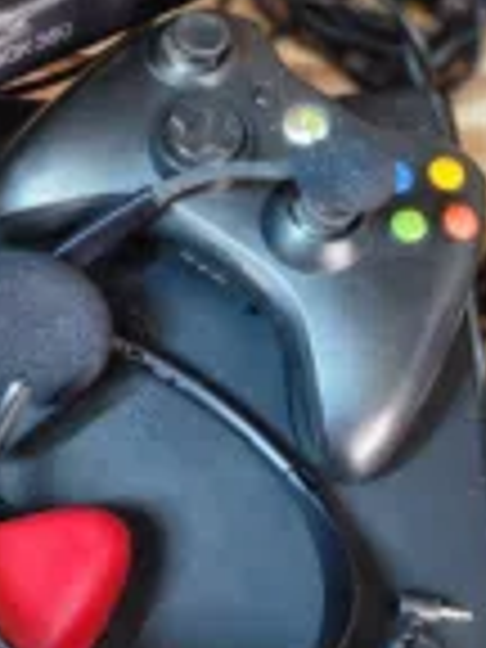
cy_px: 279
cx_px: -9
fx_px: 1198
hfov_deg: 22.0
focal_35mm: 64
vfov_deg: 30.2
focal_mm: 6.4
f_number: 1.8
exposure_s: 1/25
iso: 500
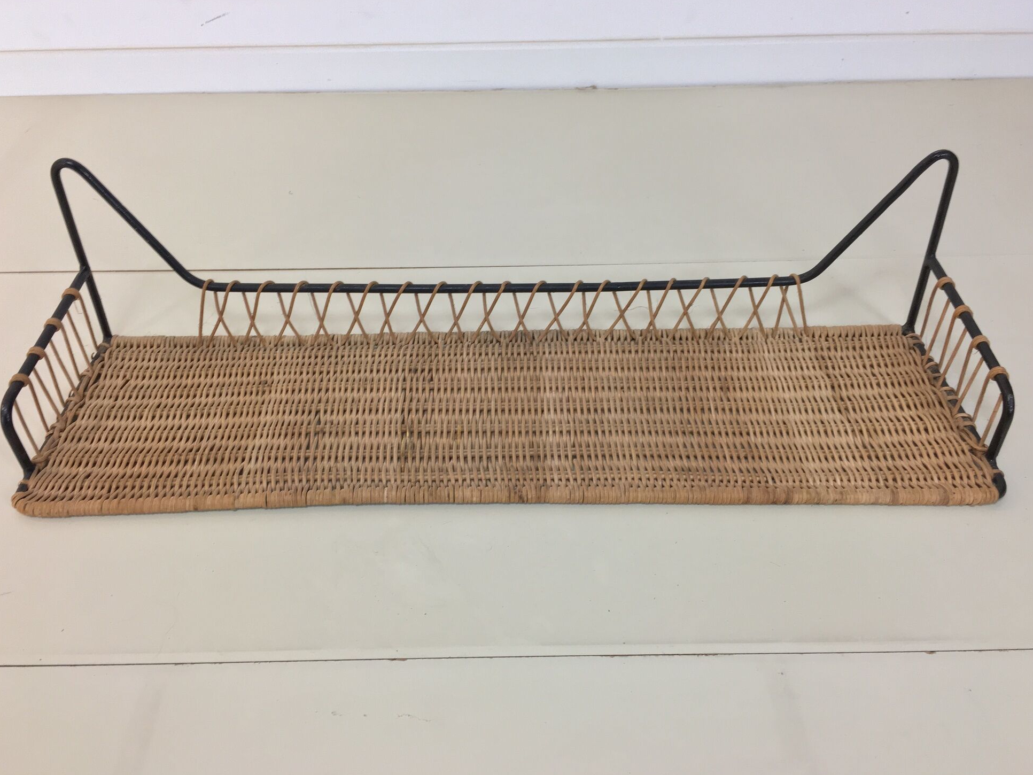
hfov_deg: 60.0
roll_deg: +0.3
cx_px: 507
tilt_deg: -39.1
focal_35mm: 30
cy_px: 386
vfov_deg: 46.8
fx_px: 895
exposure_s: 1/33
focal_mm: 4.15
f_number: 2.2
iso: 50
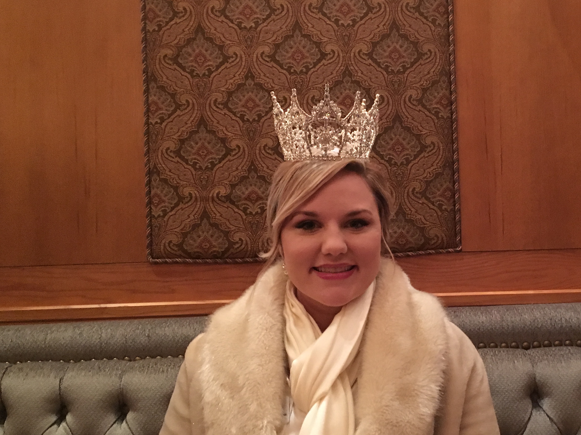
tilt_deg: +3.2
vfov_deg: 34.3
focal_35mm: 42
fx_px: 705
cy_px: 238
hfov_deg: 44.3
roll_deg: +2.4
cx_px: 373
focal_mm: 4.15
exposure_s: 1/15
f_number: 2.2
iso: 500
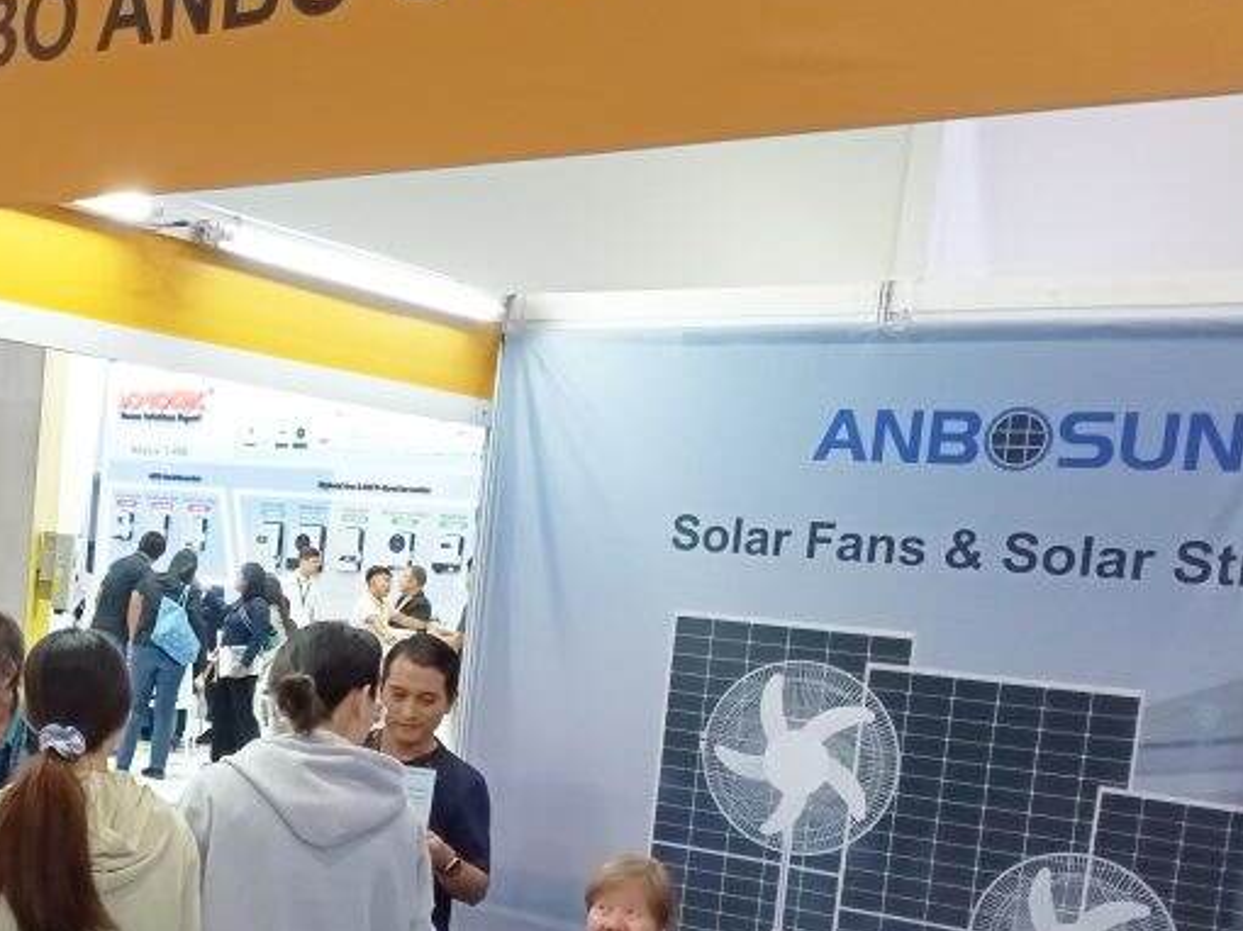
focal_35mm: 51
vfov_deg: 28.0
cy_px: 726
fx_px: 1830
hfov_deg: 35.2
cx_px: 107
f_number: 1.8
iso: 828
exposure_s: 1/100
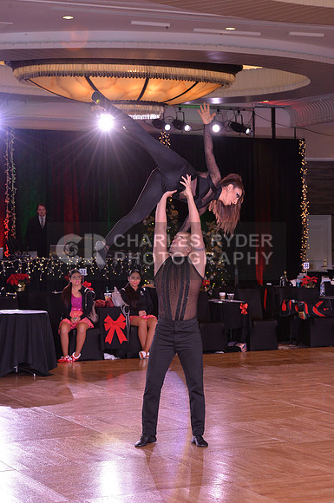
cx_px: 167
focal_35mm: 86
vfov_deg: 23.7
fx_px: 1200
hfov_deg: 15.8
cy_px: 252
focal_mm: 86
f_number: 6.3
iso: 2000
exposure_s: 1/250
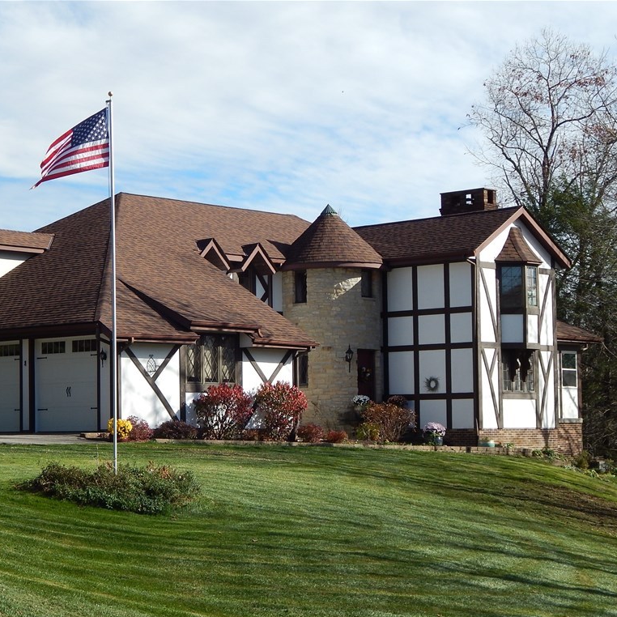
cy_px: 310
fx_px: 1654
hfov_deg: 21.1
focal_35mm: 82
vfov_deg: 21.1
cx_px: 217
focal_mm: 12.3
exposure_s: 1/800
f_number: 4.1
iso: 125
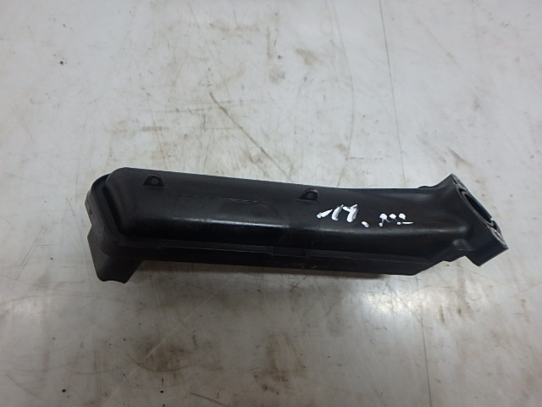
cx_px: 271
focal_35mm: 21
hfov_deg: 79.0
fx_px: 329
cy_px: 204
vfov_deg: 63.4
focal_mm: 3.7
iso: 200
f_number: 3.5
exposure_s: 1/40
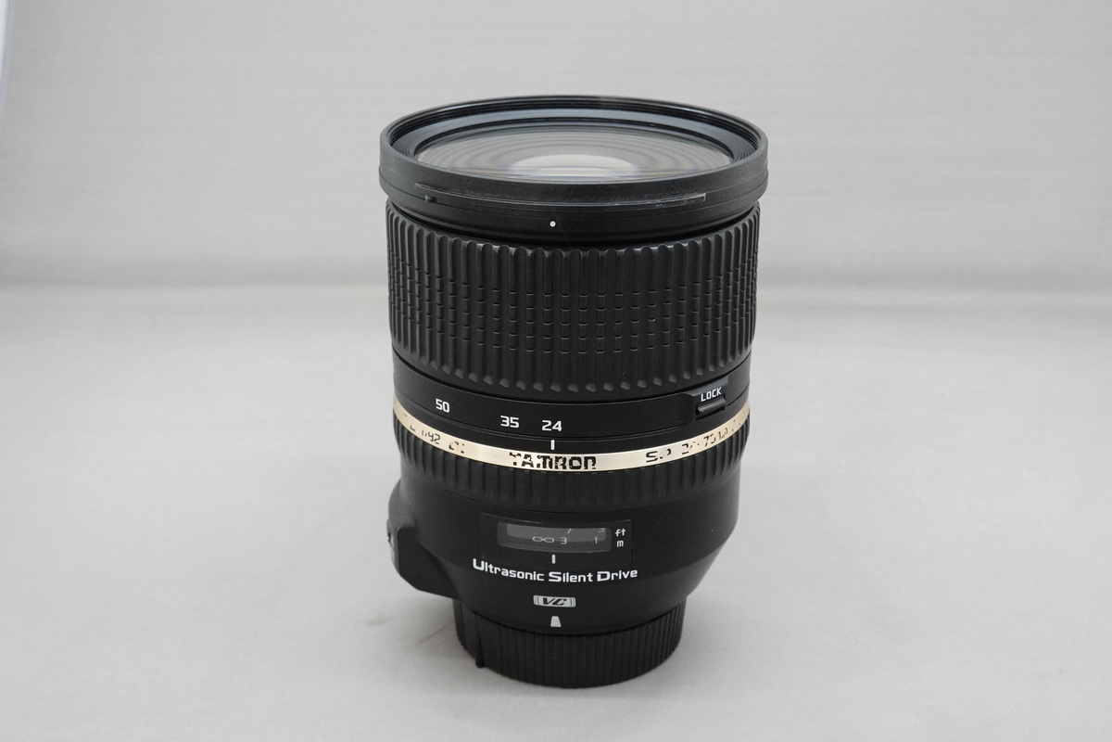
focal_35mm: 54
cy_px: 371
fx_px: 1668
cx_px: 556
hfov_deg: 36.9
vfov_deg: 25.1
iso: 2000
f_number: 6.3
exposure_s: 1/60
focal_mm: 19.84
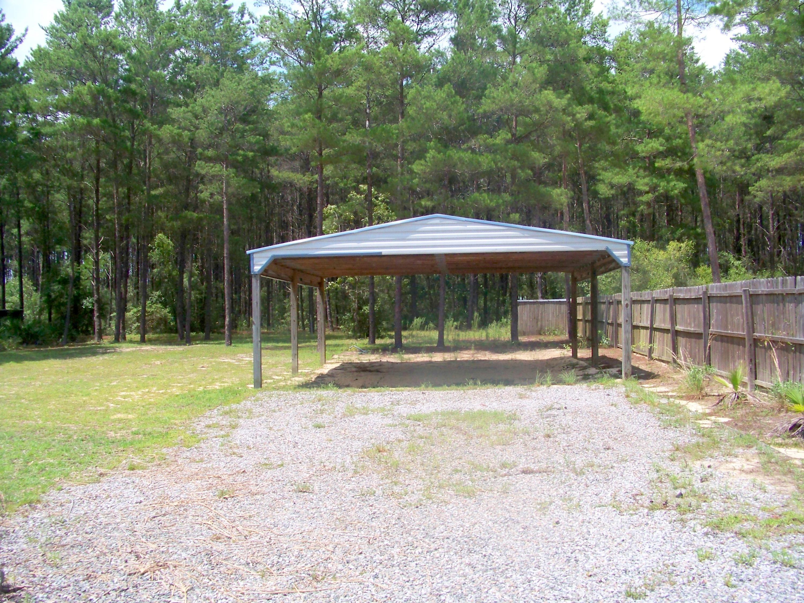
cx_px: 402
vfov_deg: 42.9
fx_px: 766
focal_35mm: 33
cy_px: 302
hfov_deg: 55.4
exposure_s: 1/1000
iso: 200
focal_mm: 5.85
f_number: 4
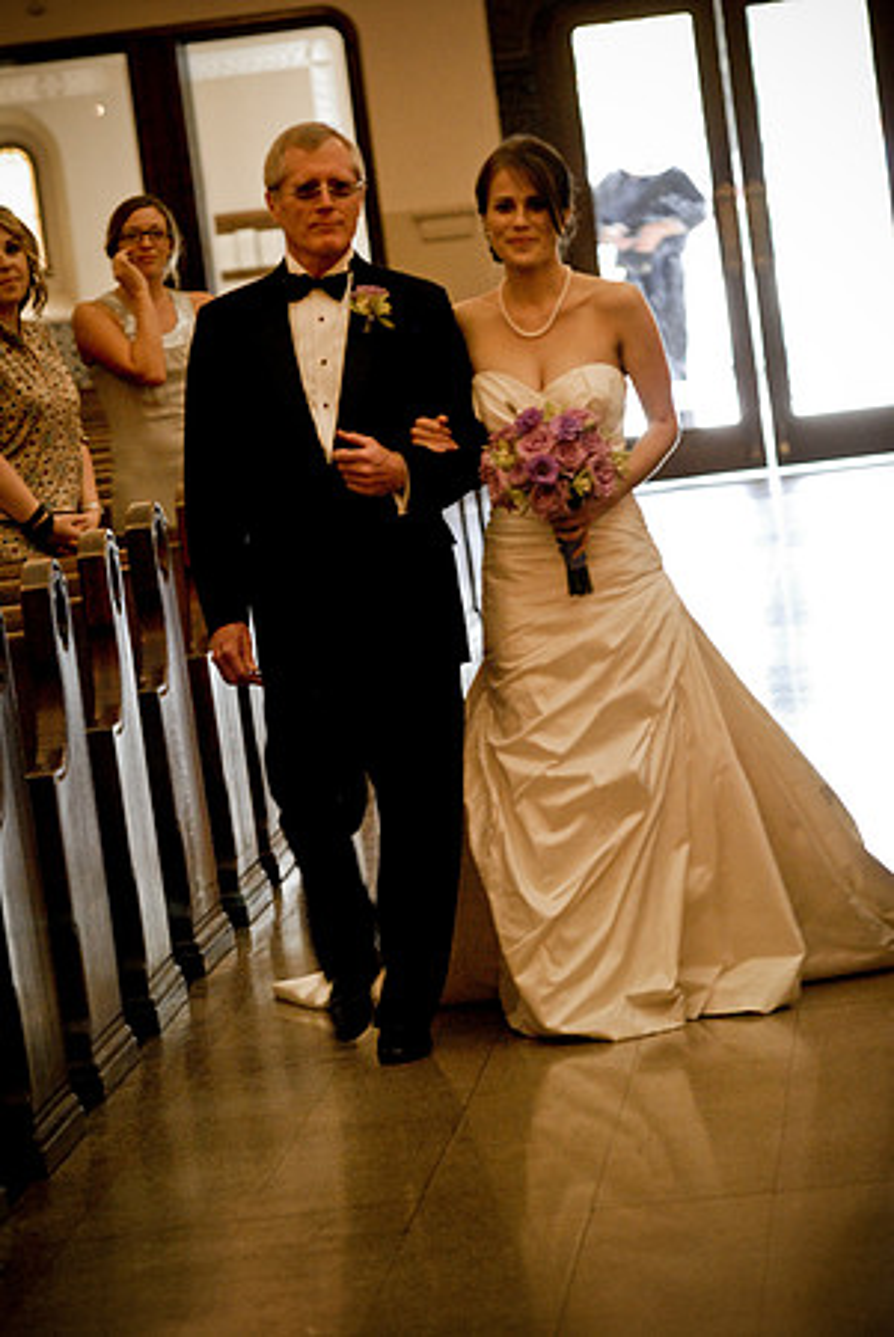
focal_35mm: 168
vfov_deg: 12.2
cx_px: 447
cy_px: 668
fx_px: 6243
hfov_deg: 8.2
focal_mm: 112
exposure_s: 1/40
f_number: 3.5
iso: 1250
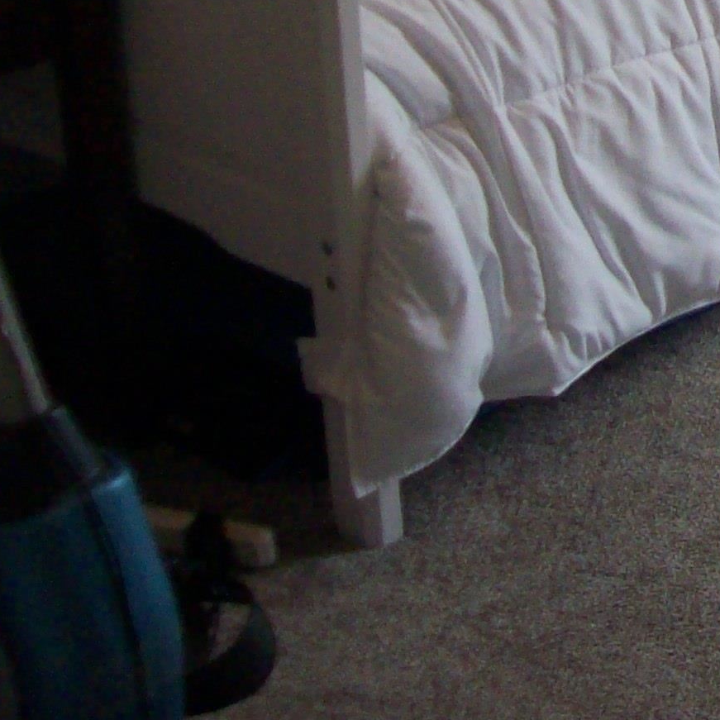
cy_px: -131
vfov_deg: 16.1
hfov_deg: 15.1
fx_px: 2447
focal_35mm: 104
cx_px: 1166
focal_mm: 6
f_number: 2.7
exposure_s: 1/128
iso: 179
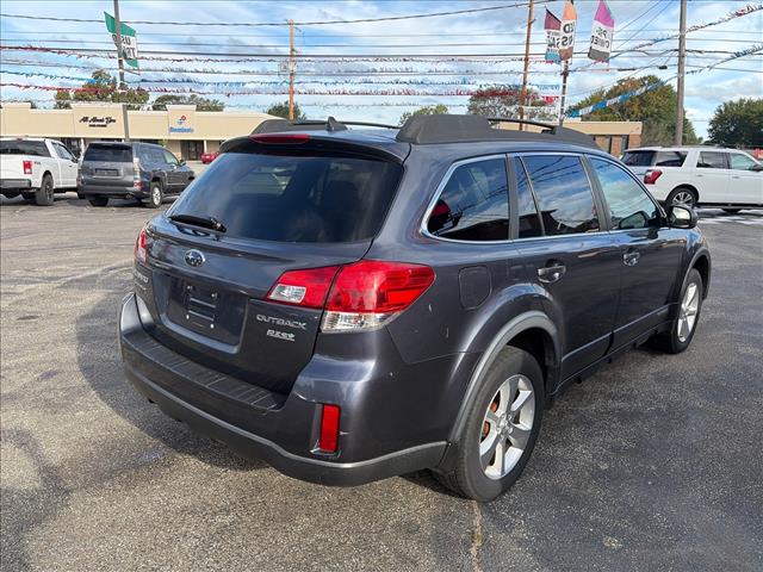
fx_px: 573
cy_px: 286
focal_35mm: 26
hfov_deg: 67.3
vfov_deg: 53.1
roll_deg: -0.2
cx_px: 382
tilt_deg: -12.7
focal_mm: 5.96
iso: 50
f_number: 1.6
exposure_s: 1/1175
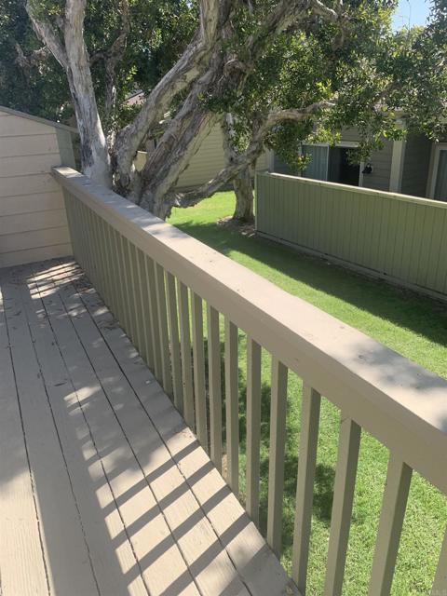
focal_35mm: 26
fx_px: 448
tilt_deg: -23.5
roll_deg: +2.3
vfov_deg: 67.3
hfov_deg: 53.1
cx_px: 224
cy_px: 298
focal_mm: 4.25
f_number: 1.8
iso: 25
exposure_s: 1/796
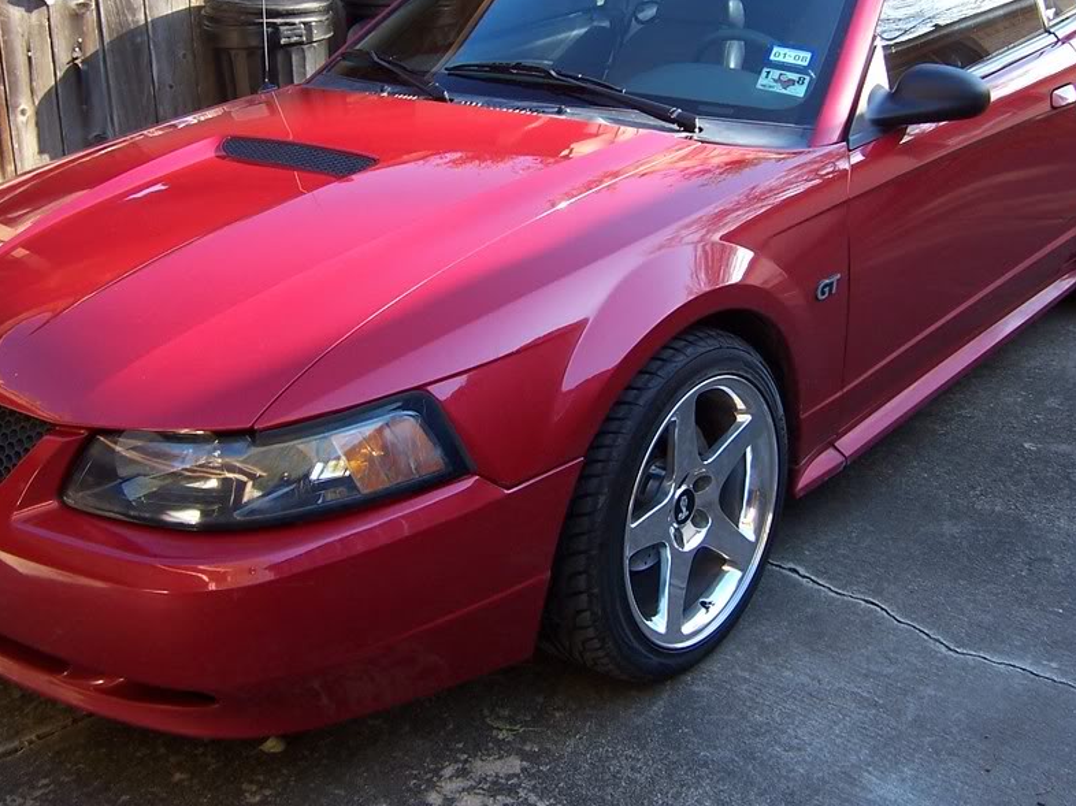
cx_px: 543
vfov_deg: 33.4
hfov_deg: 43.9
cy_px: 302
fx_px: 1336
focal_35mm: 43
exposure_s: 1/60
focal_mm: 5.5
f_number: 3.4
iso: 80
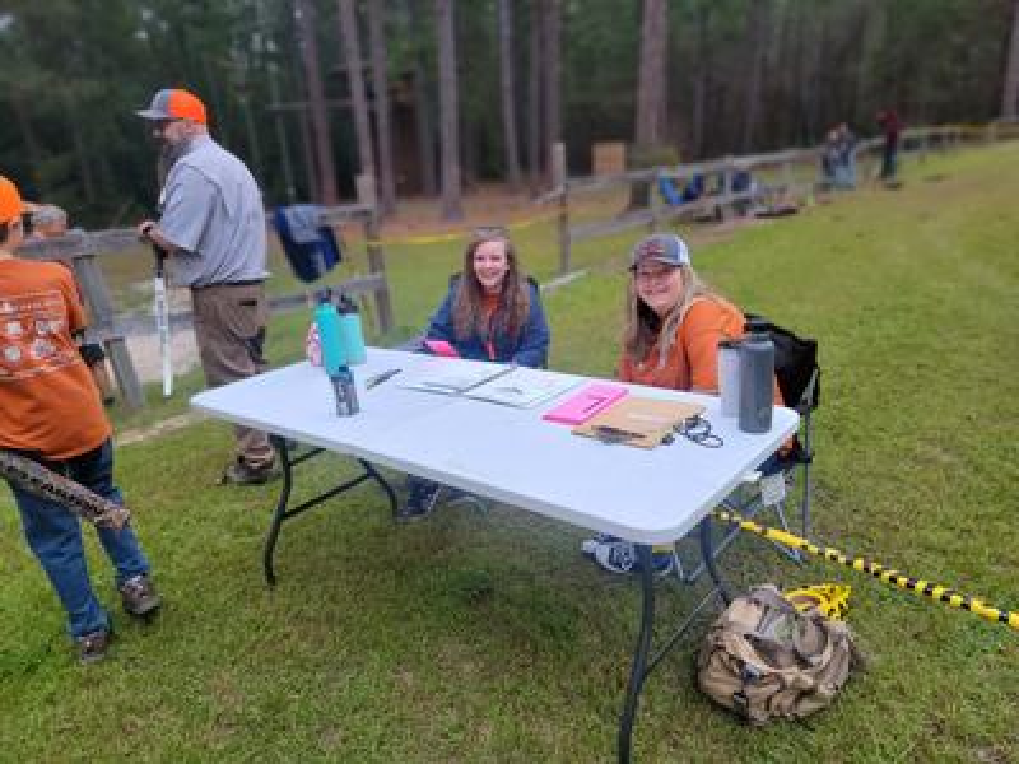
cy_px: 382
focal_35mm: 24
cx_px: 510
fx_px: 706
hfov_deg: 71.6
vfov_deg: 56.8
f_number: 1.8
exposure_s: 1/120
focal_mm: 6.7
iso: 100
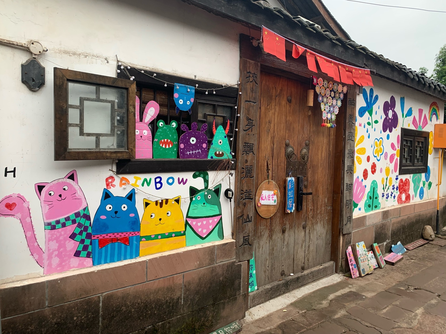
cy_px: 167
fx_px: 335
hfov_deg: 67.3
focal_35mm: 26
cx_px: 223
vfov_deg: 53.1
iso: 50
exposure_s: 1/121
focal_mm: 4.25
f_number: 1.8
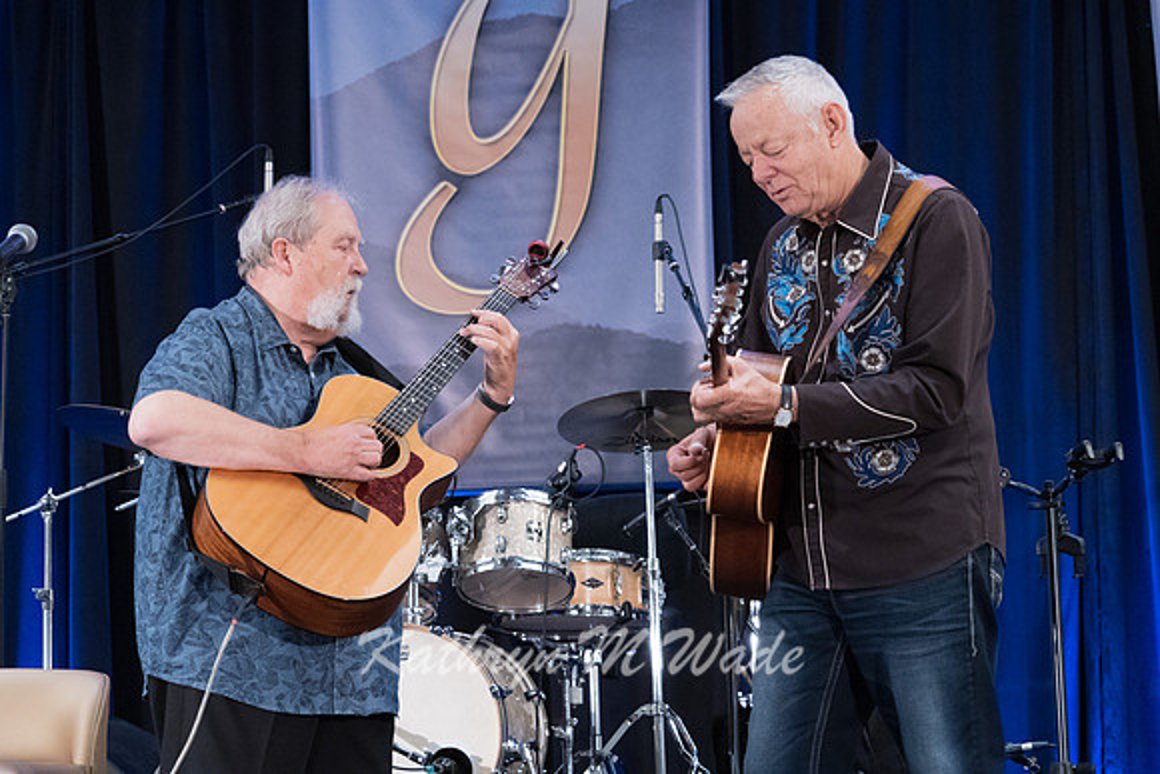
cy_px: 387
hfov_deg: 21.7
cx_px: 580
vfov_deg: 14.6
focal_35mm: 94
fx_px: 3029
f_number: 5.6
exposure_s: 1/250
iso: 12800
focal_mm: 94
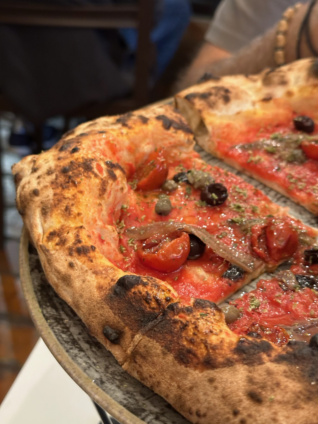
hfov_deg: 29.7
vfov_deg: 38.9
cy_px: 211
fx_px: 600
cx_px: 161
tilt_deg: -35.6
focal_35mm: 49
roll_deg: -1.2
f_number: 1.78
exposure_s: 1/25
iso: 400
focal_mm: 6.86
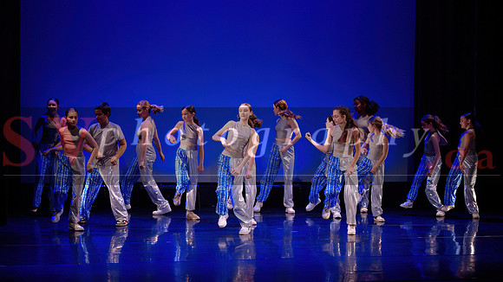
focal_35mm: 92
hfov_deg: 23.3
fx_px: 1222
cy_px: 114
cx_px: 261
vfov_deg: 13.2
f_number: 2.8
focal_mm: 82
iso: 1600
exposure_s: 1/250
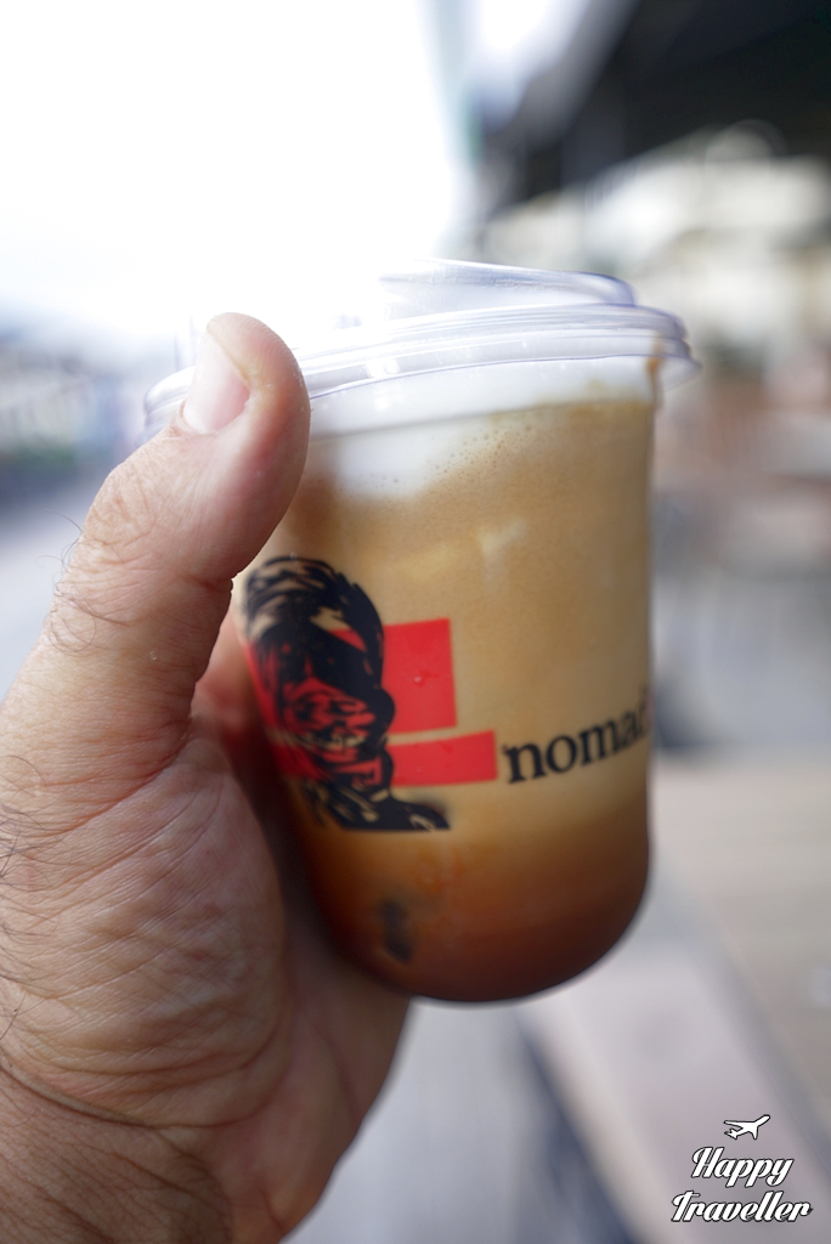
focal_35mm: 27
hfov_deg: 48.0
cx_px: 416
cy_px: 622
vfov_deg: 67.4
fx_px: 934
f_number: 2.8
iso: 100
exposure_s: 1/320
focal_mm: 27
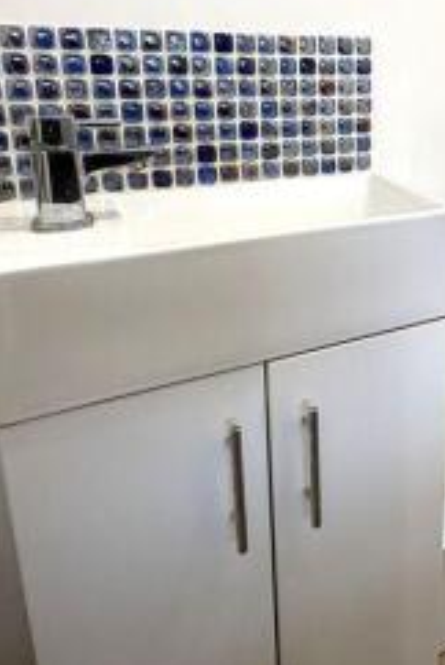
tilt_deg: -15.5
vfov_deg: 53.0
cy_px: 205
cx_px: 444
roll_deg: -1.5
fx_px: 647
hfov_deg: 34.6
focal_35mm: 35
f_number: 2.2
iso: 200
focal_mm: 2.22
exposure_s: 1/100
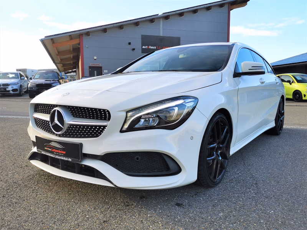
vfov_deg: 48.2
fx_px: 257
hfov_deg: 61.7
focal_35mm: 29
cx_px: 154
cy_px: 115
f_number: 1.8
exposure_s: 1/680
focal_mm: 5.58
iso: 50
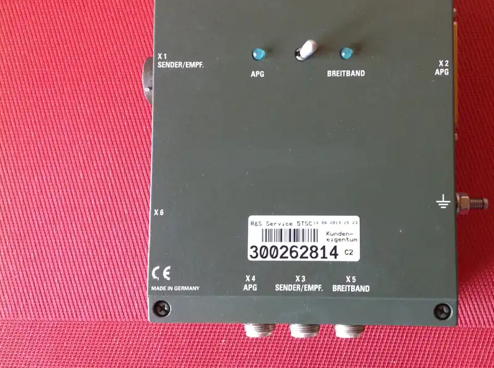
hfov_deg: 42.7
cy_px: 162
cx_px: 309
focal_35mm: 44
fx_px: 627
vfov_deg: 32.7
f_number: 2.4
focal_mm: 4.28
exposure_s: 1/15
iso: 200
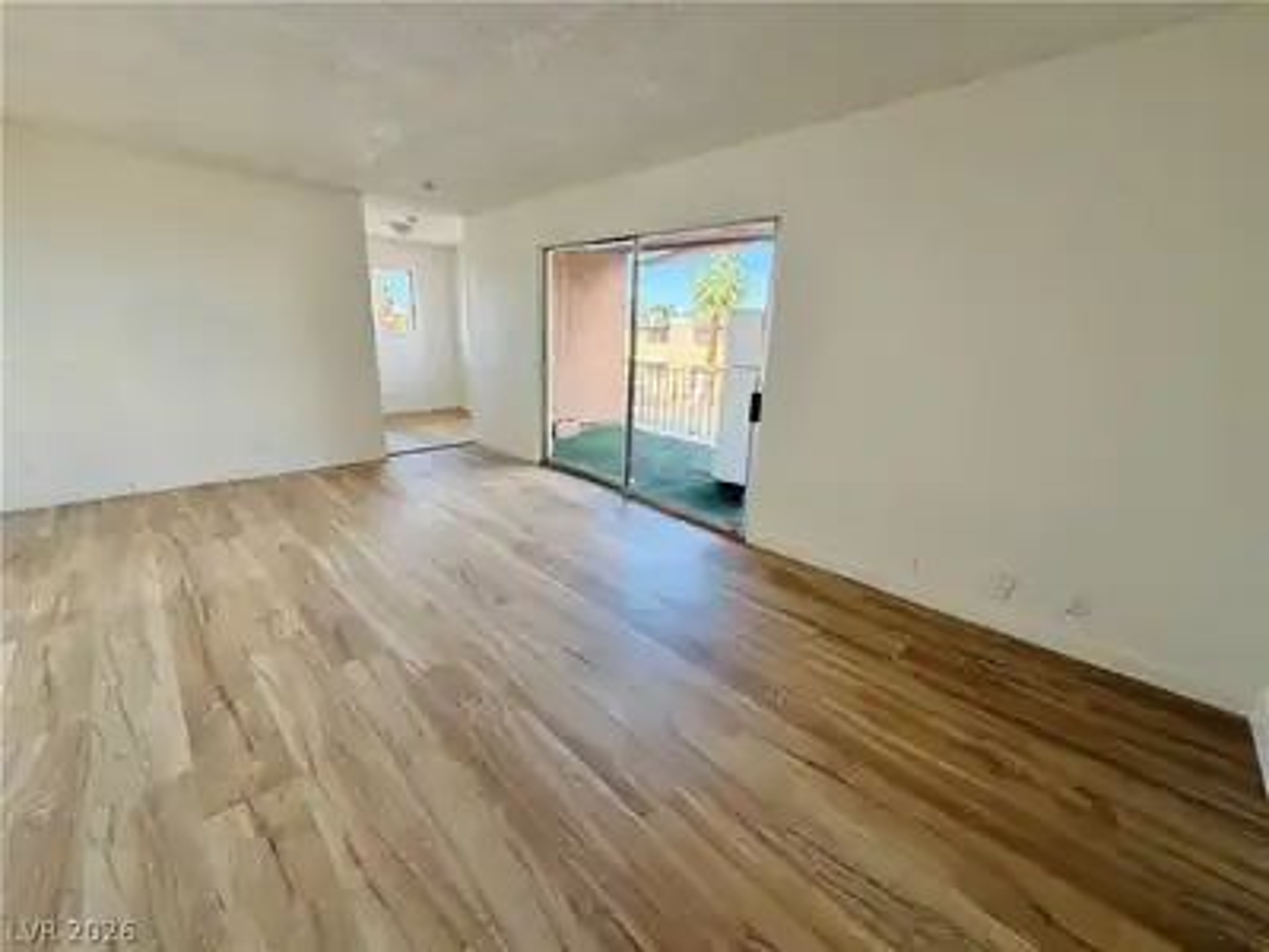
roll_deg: -2.3
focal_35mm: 14
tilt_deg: -16.1
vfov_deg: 85.7
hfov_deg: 102.1
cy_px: 476
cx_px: 634
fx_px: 513
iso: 100
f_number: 2.2
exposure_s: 1/121
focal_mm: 2.22
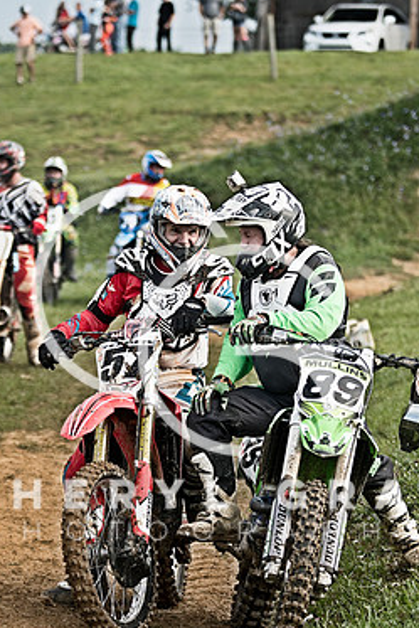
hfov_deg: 7.6
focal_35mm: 181
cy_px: 365
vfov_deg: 11.4
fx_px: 3157
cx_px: 214
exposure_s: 1/2000
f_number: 2.8
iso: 500
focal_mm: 100
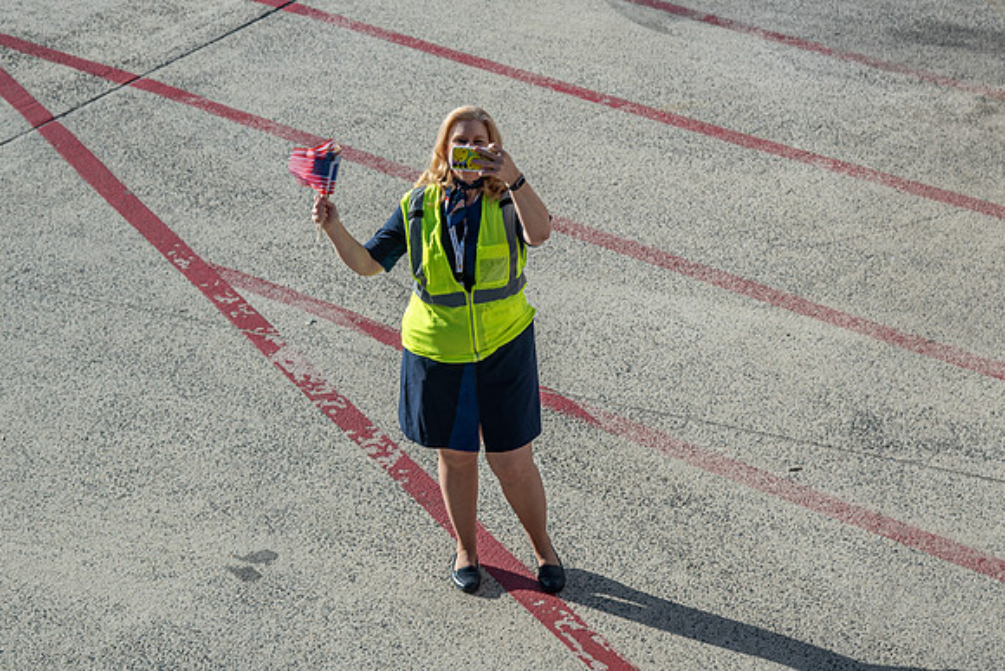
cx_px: 468
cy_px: 299
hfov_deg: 18.0
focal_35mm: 114
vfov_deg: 12.0
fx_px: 3177
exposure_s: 1/125
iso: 100
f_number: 5.6
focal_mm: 70
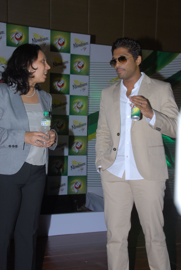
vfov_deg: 37.8
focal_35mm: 52
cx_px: 90
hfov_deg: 25.9
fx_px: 394
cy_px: 135
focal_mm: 35
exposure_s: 1/125
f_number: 7.1
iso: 250
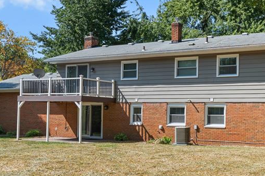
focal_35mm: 52
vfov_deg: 25.8
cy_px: 117
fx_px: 383
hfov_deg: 38.0
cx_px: 163
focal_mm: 26
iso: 100
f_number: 8
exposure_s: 1/40
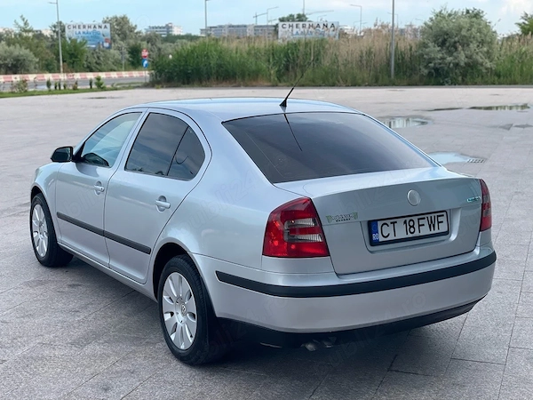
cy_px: 200
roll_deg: +0.4
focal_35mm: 52
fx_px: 801
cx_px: 266
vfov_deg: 28.0
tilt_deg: -9.4
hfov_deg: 36.8
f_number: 2
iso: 32
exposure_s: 1/615
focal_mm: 6
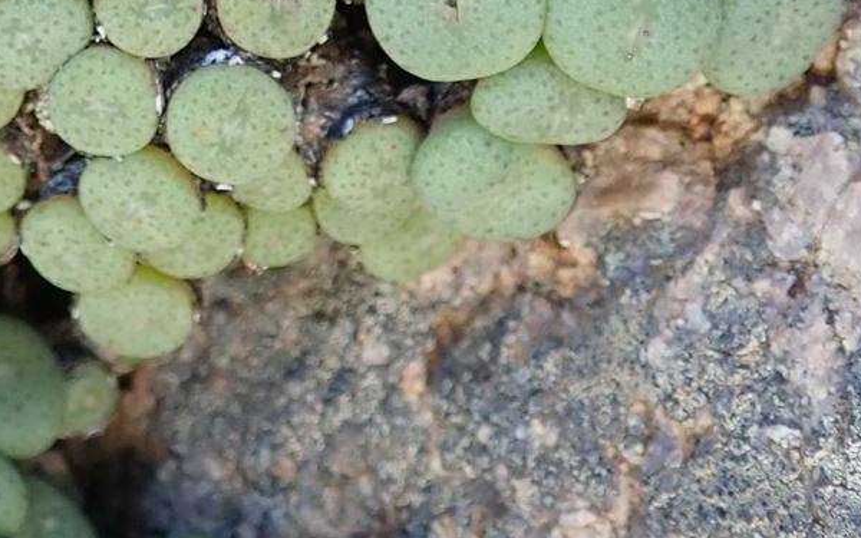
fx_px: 2487
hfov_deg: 19.3
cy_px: -518
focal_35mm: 106
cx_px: 98
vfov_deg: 11.2
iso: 160
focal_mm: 5.5
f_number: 2.3
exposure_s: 1/125
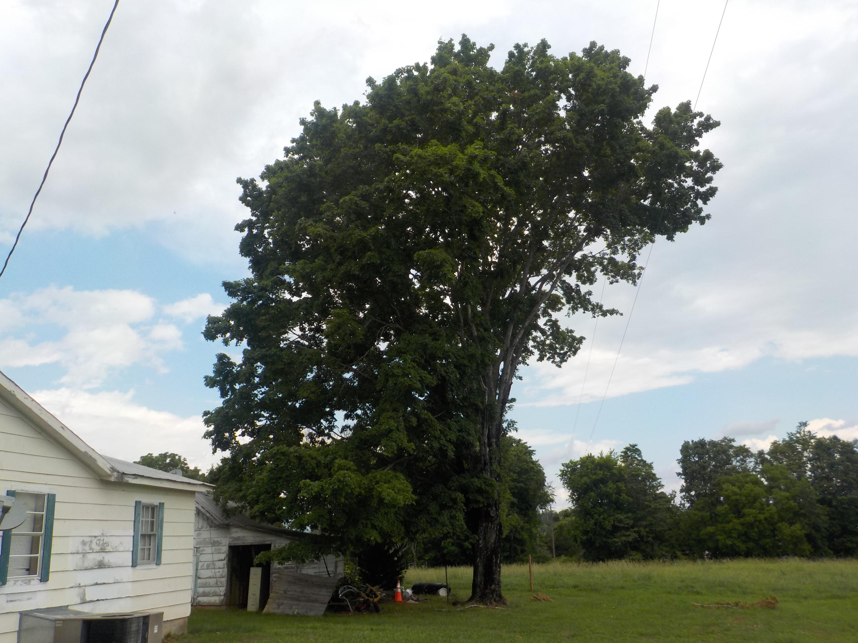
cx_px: 429
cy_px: 322
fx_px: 744
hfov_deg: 60.0
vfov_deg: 46.8
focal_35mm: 30
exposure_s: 1/1000
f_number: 3.3
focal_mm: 4.1
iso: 125
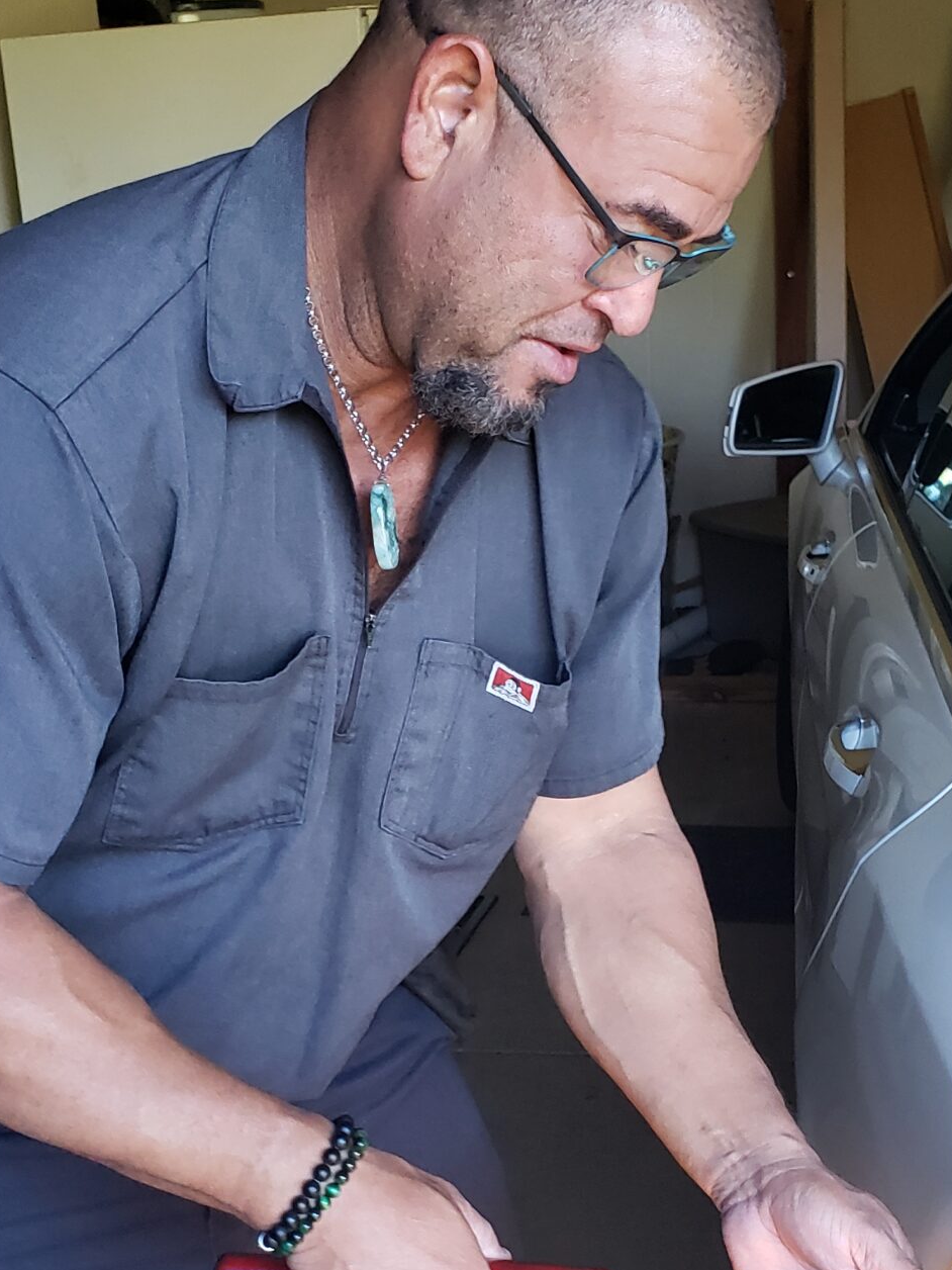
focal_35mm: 53
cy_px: 921
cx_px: 442
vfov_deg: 35.5
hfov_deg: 27.5
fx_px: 1943
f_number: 2.4
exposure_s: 1/60
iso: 320
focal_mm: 4.3
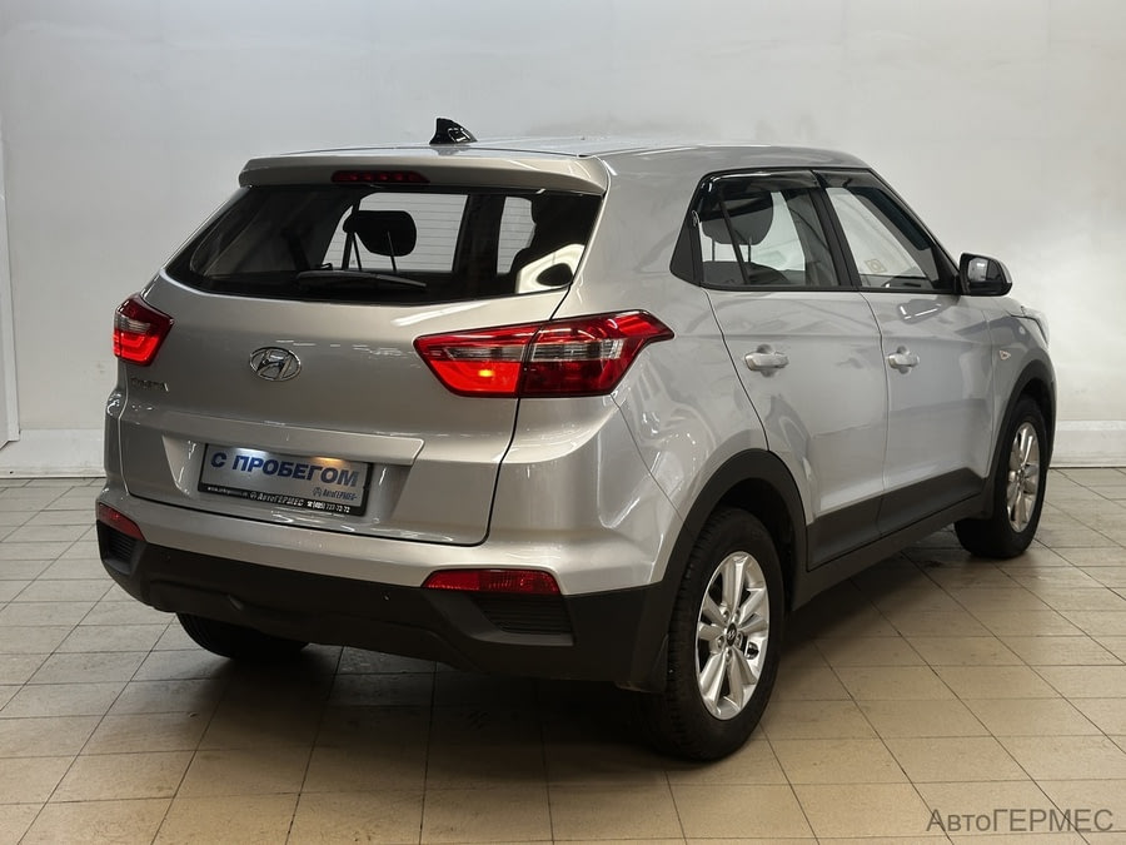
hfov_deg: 39.7
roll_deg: -0.2
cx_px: 563
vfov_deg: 30.3
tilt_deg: -8.9
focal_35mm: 48
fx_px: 1561
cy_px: 422
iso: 64
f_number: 1.78
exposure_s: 1/50
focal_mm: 6.86
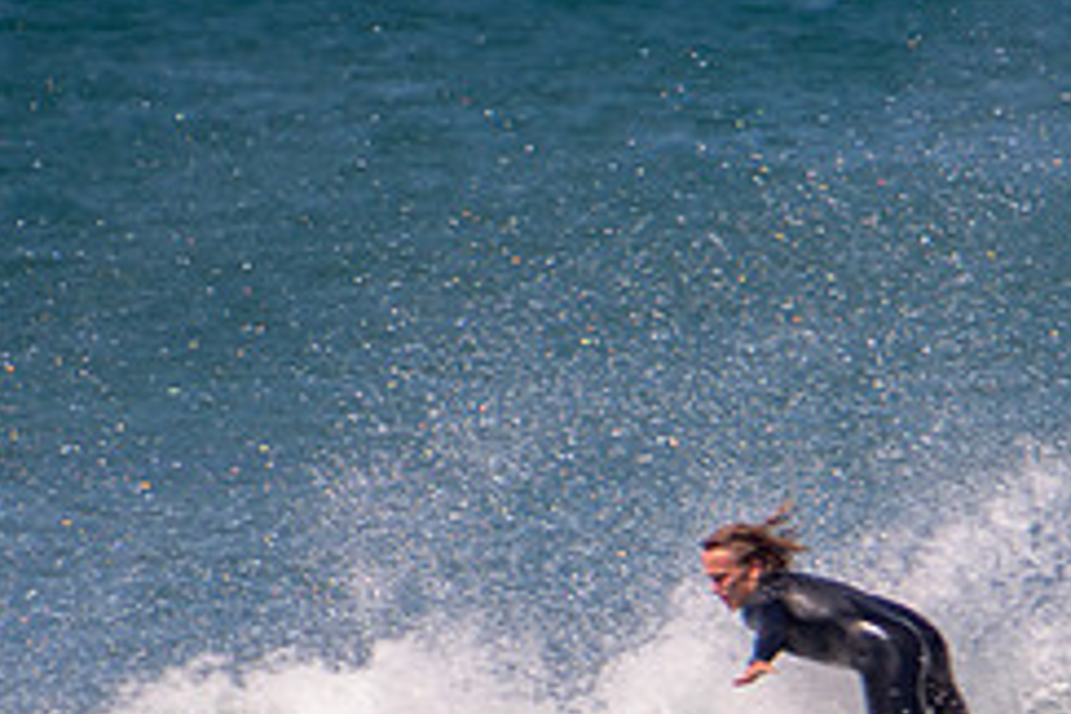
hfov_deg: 1.4
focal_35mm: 1435
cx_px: 881
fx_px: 42688
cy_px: 822
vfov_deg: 1.0
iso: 200
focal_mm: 400
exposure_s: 1/1250
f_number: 5.6
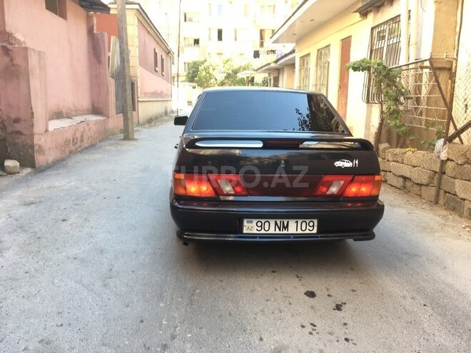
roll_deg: -1.5
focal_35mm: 29
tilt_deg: -12.4
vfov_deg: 48.2
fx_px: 395
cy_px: 176
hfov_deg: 61.7
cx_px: 236
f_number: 2.2
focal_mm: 4.15
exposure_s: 1/50
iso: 25
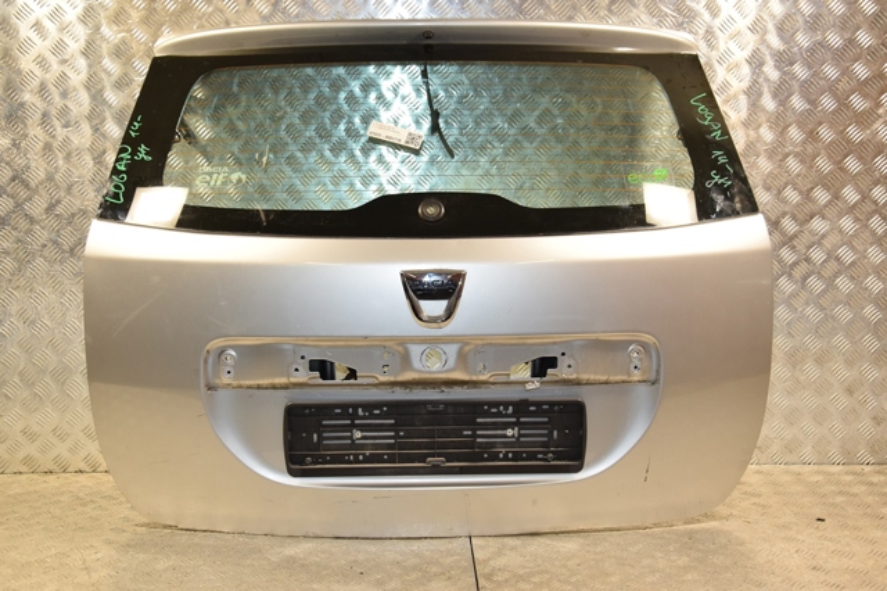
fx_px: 1182
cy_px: 296
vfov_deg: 28.0
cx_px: 444
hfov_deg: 41.1
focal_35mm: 48
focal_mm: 32
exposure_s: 1/200
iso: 800
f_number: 5.6
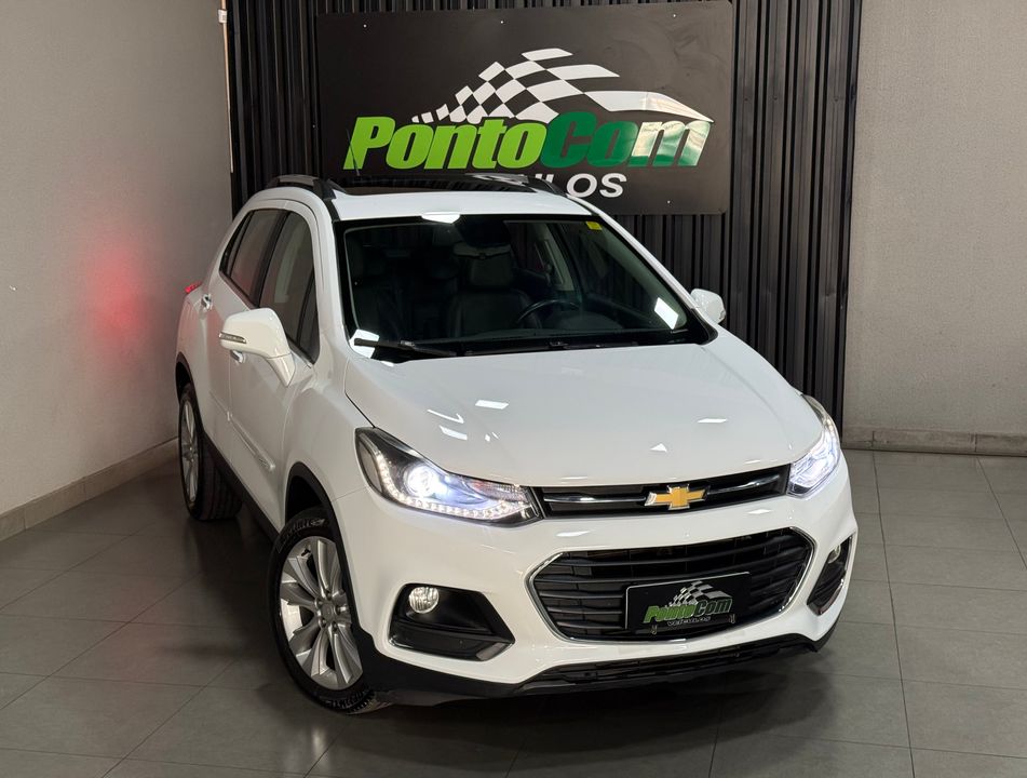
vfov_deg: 30.4
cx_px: 514
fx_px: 1429
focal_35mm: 48
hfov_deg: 39.5
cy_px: 389
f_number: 1.78
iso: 125
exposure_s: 1/59
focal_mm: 6.76
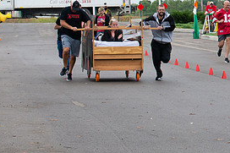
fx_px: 1513
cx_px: 278
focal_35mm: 237
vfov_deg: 5.8
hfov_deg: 8.6
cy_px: 11
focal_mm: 70
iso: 640
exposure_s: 1/250
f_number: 10
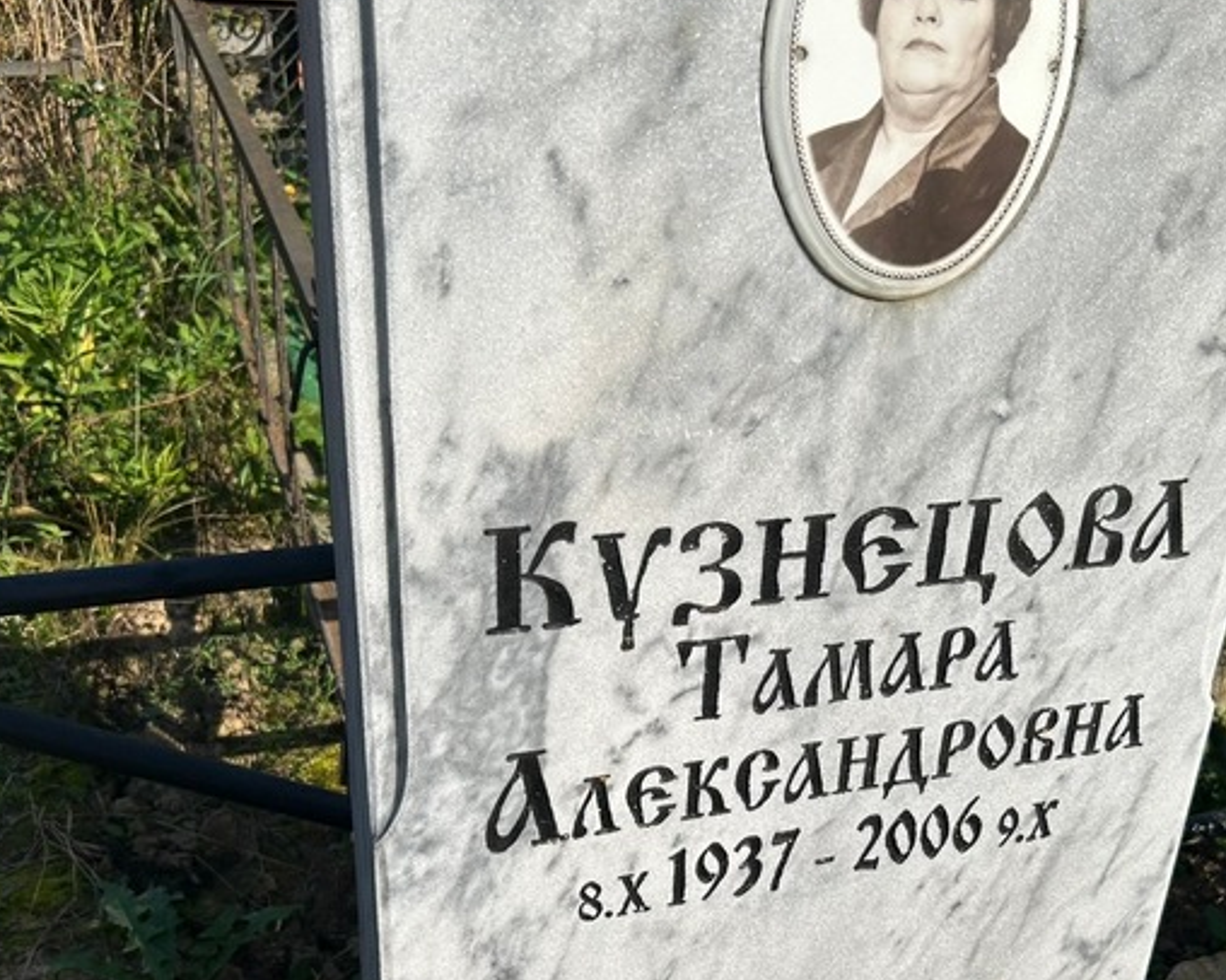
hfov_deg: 45.4
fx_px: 1451
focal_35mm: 40
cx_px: 775
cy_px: 649
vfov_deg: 36.9
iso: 50
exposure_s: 1/6579
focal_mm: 5.7
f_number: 1.5
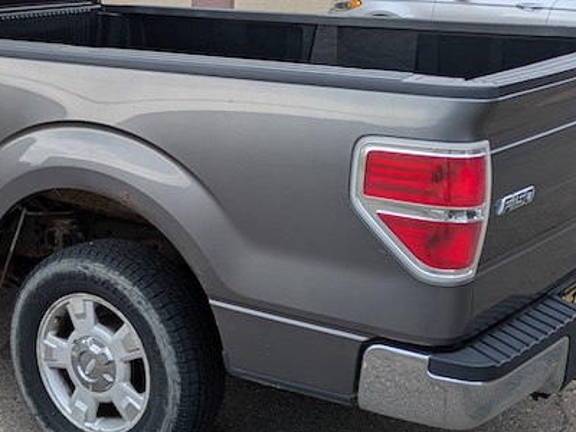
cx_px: 27
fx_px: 1065
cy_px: 220
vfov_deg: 22.9
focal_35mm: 64
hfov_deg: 28.7
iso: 44
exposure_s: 1/343
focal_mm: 5.43
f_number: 1.89
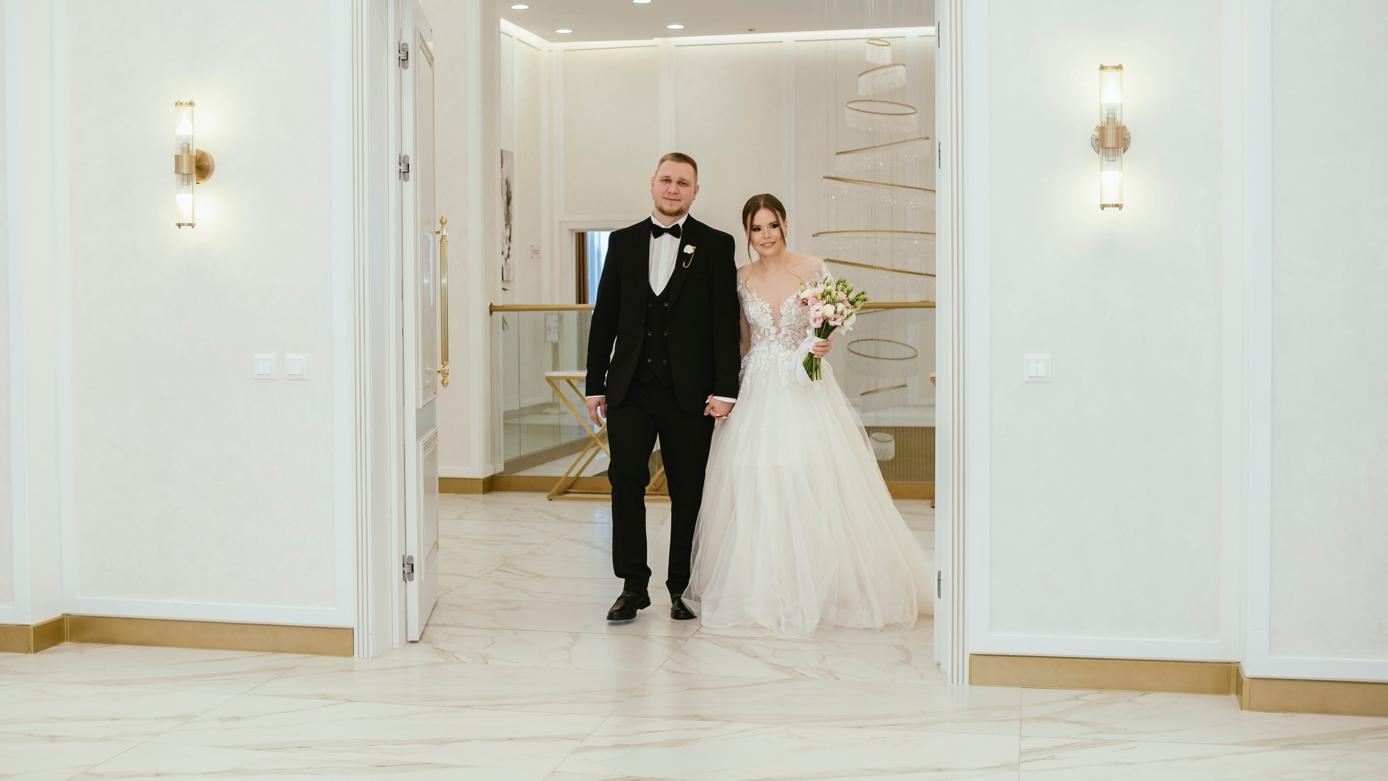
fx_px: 1617
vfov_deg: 27.1
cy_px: 375
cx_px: 657
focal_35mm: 44
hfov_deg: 46.4
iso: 160
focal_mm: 23
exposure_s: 1/180
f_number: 2.2
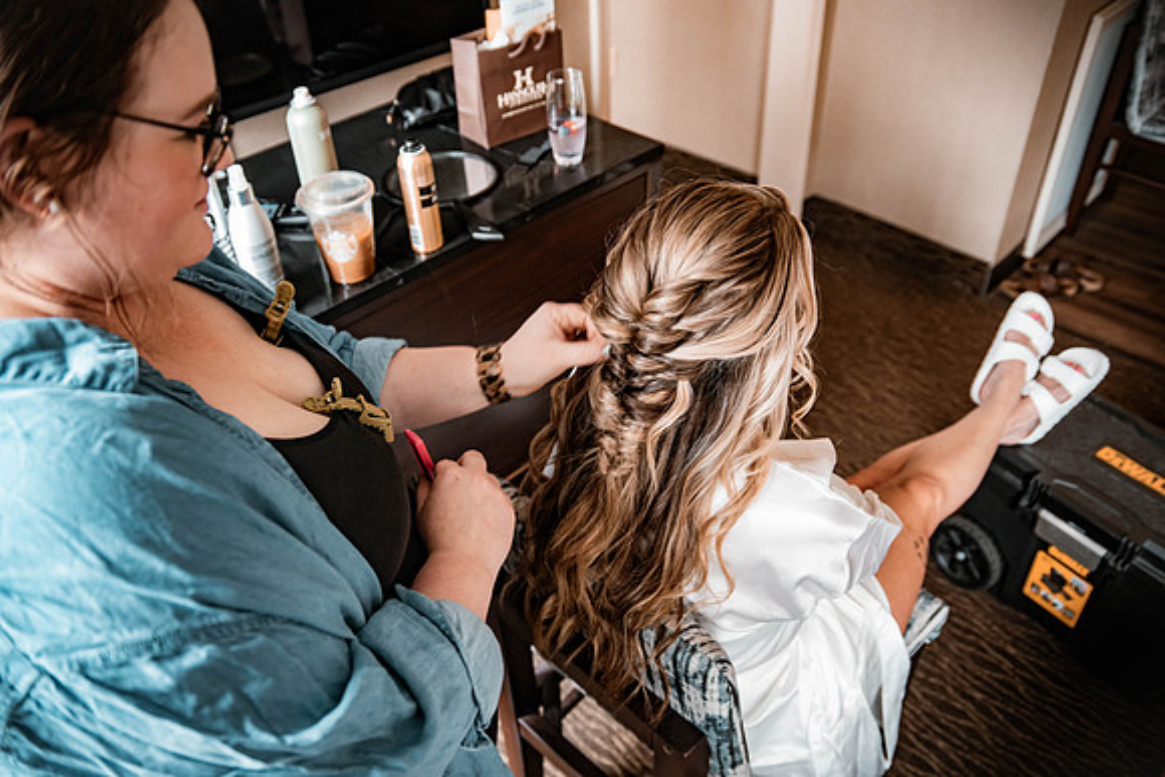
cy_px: 388
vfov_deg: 46.4
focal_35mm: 28
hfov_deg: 65.5
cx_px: 582
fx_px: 906
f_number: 2.8
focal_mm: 28
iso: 640
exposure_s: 1/40
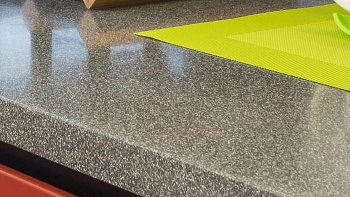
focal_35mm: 166
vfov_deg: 6.6
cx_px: -118
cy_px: -420
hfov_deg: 12.5
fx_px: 1540
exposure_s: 1/80
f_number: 7.1
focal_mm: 21
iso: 1000
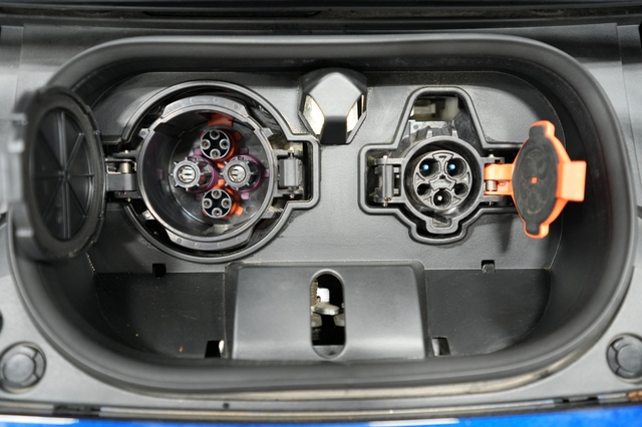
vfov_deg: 46.4
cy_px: 214
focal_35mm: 28
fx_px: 499
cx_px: 321
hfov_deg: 65.5
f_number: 2.8
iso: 2500
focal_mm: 28
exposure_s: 1/250
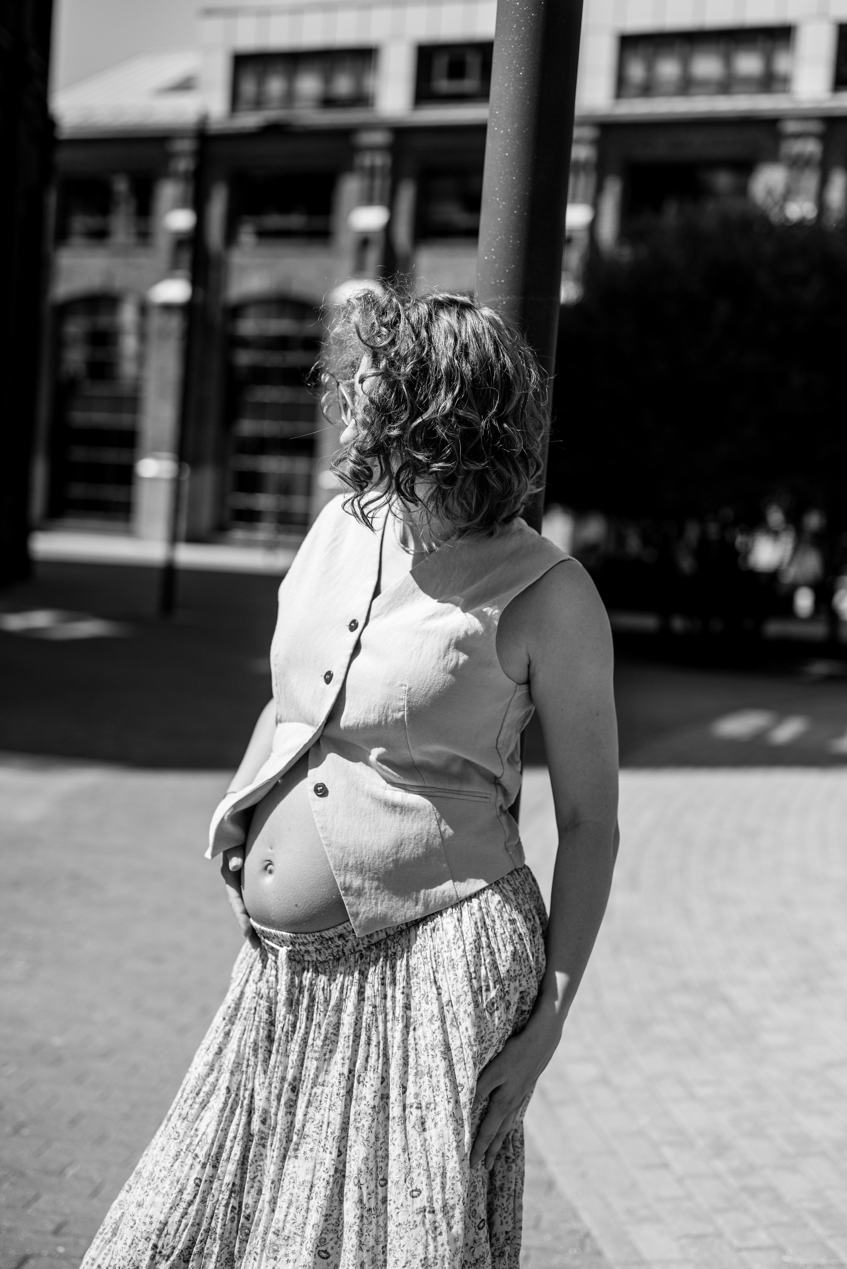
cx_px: 424
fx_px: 1763
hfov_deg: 27.0
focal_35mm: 50
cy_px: 634
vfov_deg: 39.6
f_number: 2.5
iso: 160
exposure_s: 1/4000
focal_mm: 50
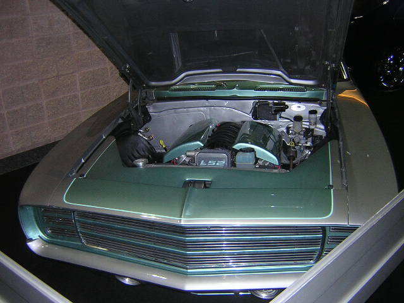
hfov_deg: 51.4
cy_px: 152
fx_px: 420
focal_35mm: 36
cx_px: 202
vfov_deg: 39.7
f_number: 2.6
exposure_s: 1/60.1
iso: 262
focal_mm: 4.7
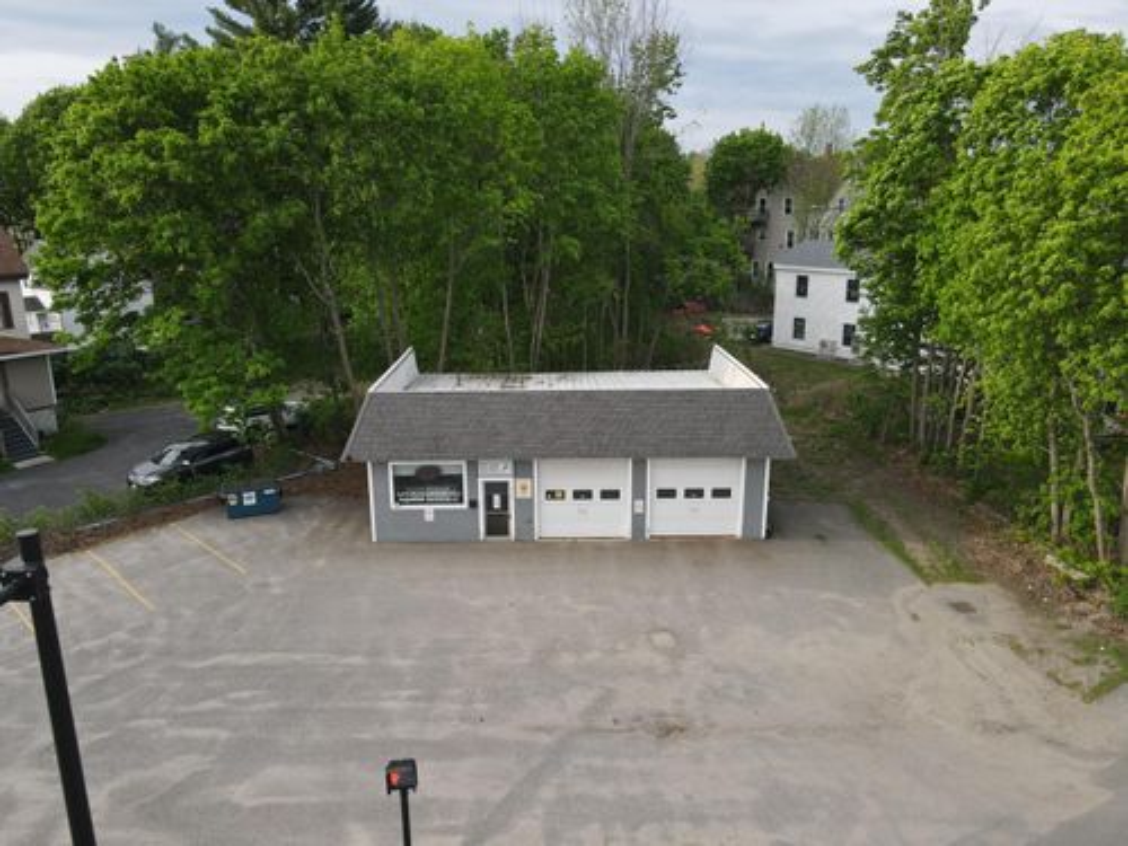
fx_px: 782
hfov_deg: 71.6
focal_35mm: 24
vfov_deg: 56.8
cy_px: 423
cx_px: 564
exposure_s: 1/180
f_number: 2.8
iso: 100
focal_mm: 4.5
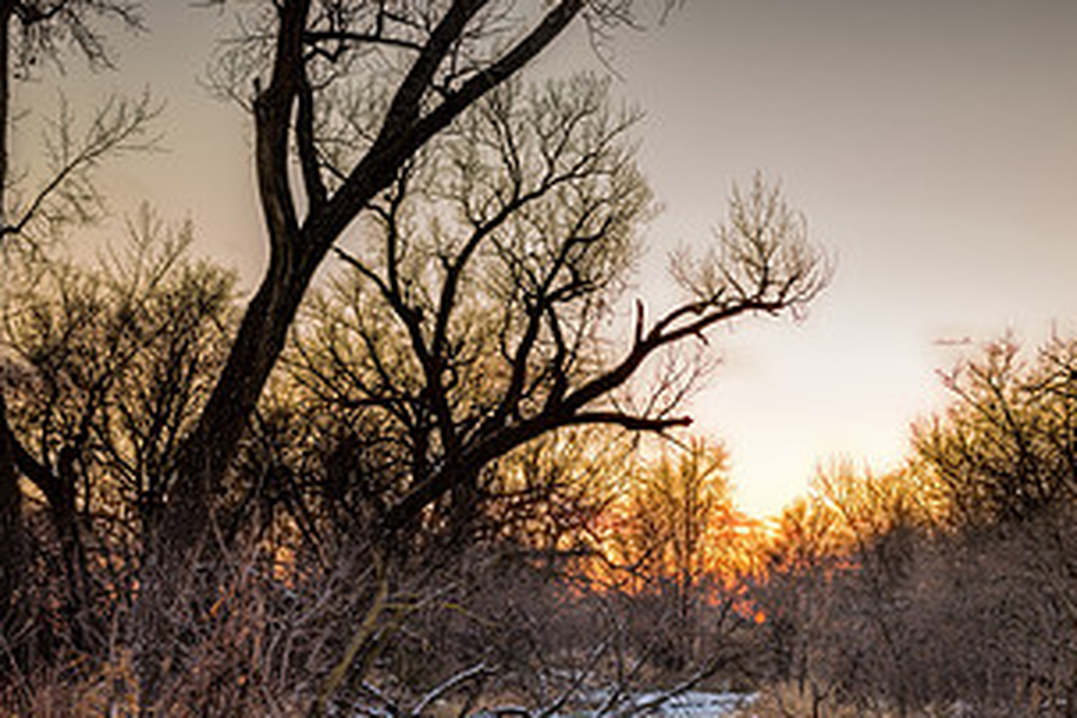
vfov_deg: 19.8
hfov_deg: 29.8
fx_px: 2004
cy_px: 684
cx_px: 757
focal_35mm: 67
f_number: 16
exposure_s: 1/2
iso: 100
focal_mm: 35
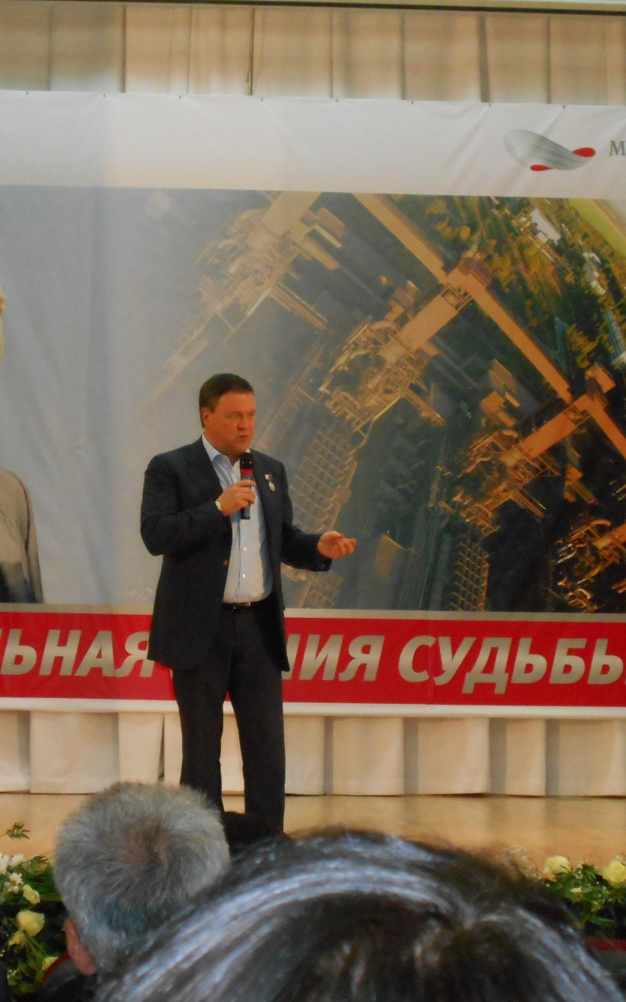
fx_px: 2264
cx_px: 280
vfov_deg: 24.9
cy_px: 503
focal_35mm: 83
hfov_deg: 15.7
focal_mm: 10
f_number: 4.9
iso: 640
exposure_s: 1/60
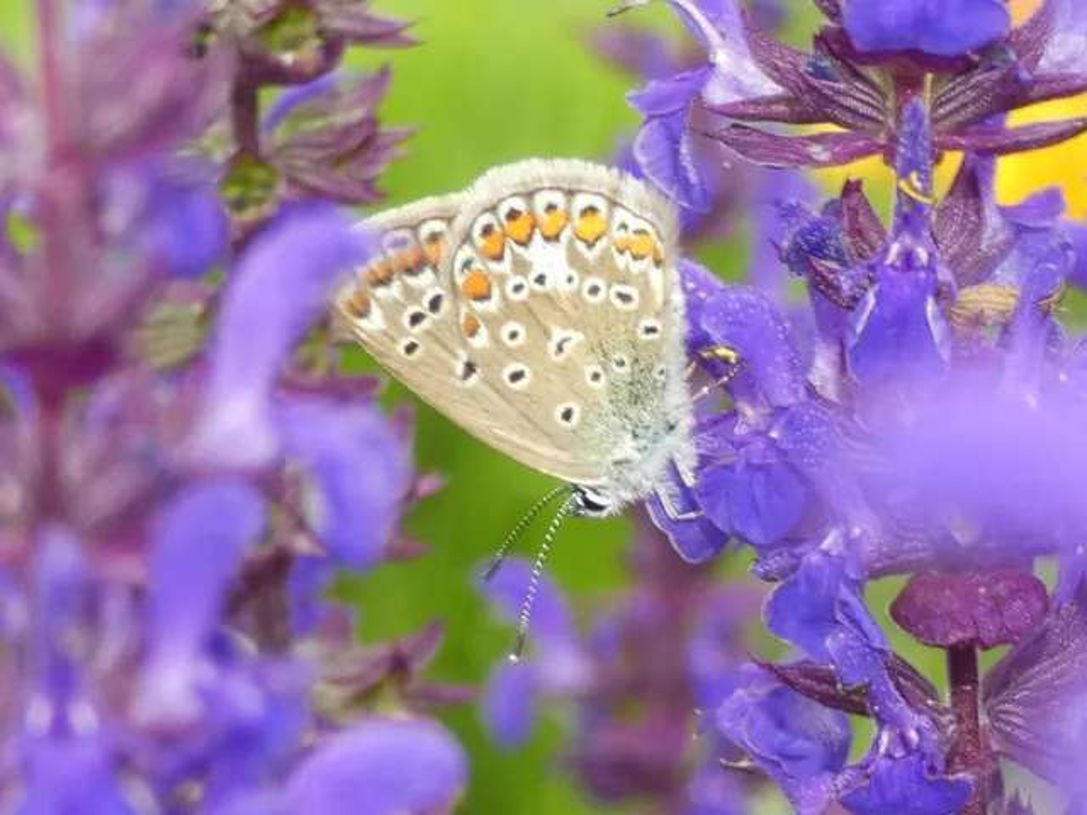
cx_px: 544
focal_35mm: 115
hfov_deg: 17.1
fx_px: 3611
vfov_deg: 12.9
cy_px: 408
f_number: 5
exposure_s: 1/50
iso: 125
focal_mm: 20.5
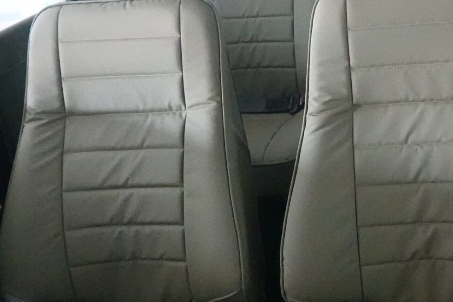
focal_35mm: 63
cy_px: 114
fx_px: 793
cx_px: 410
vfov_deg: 21.5
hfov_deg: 30.5
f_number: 2.8
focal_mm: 9
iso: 6400
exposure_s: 1/200
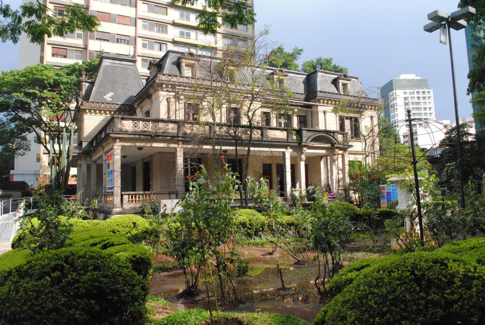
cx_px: 242
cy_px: 162
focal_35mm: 27
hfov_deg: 67.3
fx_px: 364
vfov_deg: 48.0
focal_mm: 18
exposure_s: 1/640
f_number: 13
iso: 1600
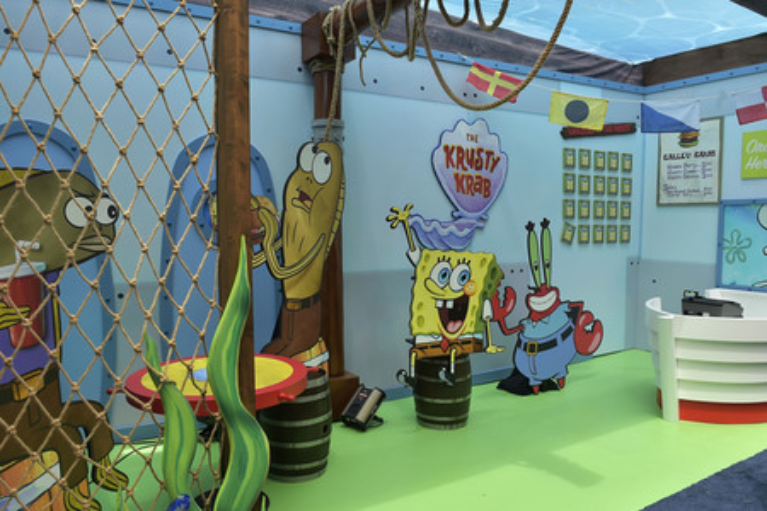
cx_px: 384
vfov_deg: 53.1
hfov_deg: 73.7
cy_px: 256
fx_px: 511
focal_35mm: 24
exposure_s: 1/250
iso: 320
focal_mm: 24
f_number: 7.1
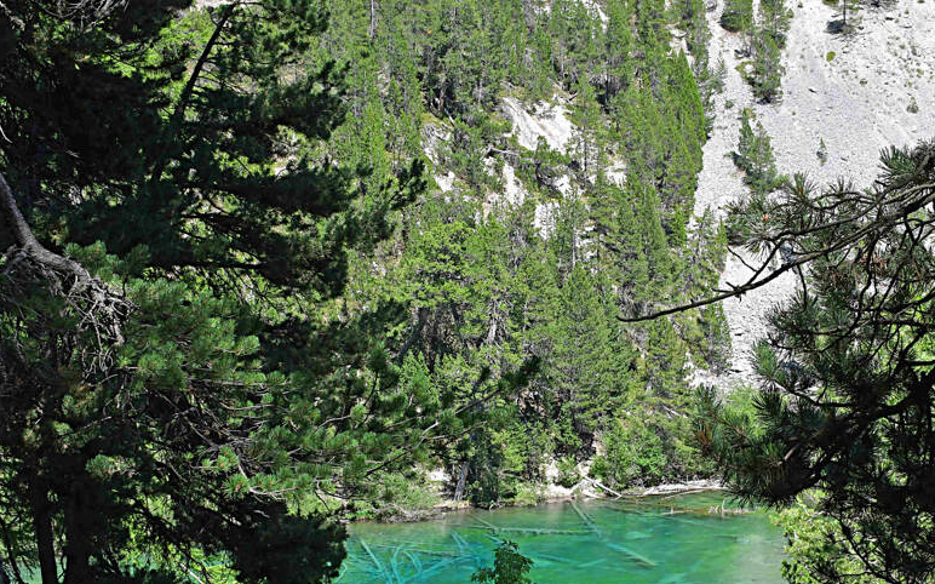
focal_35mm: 51
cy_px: 356
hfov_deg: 39.4
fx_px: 1299
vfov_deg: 25.3
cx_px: 569
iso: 400
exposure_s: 1/250
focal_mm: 22
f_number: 10
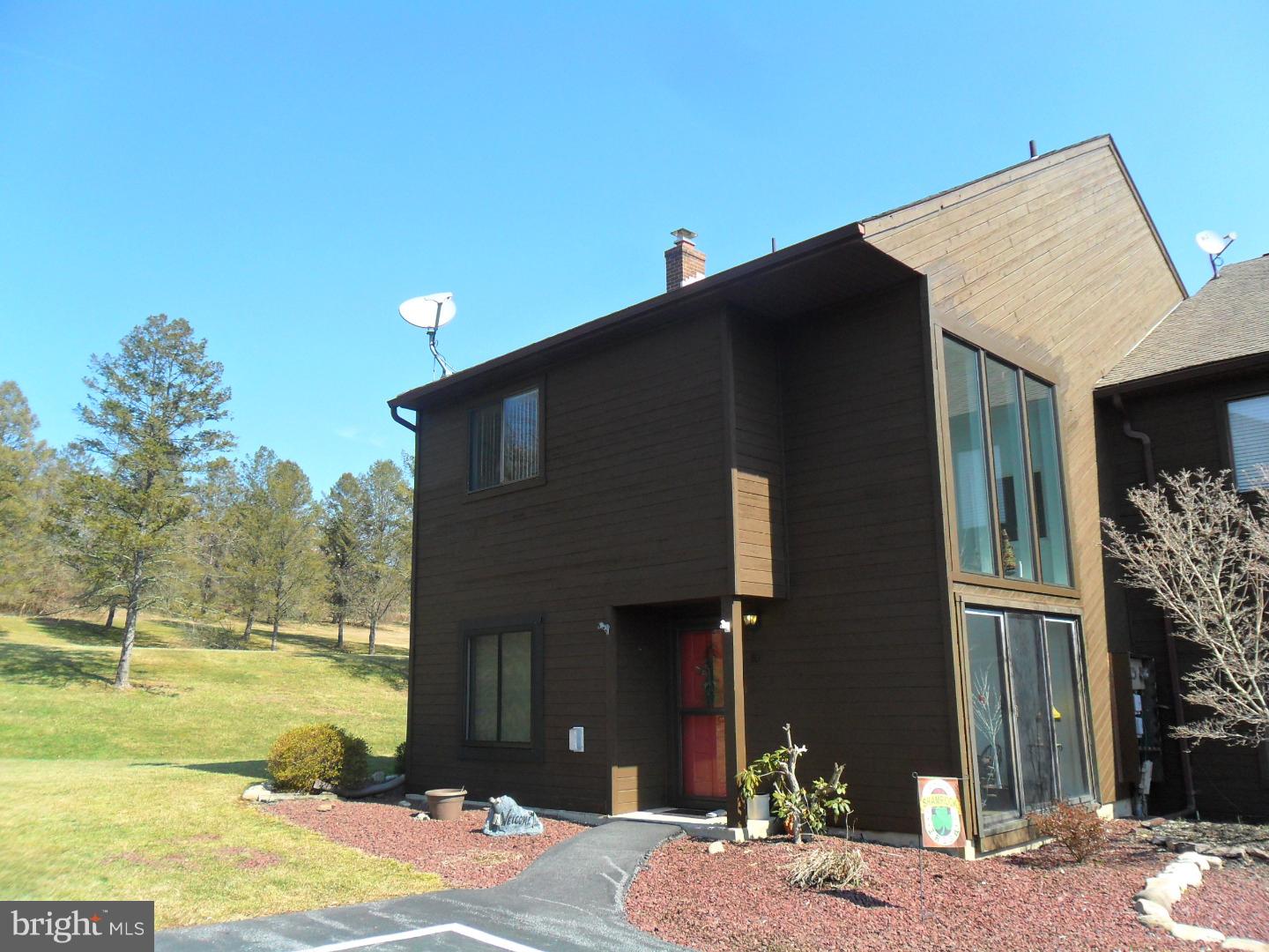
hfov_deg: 65.3
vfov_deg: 51.4
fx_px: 990
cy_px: 476
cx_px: 634
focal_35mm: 27
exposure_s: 1/500
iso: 100
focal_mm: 4.9
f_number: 3.5
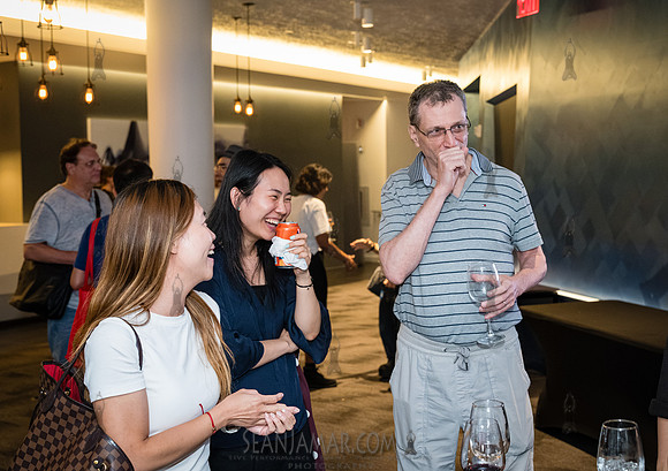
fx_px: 898
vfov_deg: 29.4
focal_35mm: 48
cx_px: 376
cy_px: 221
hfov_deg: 40.7
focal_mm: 43
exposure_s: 1/160
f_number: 4.5
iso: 6400
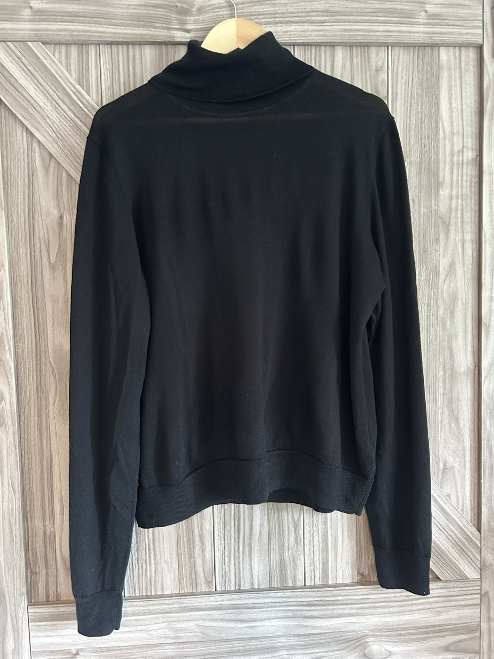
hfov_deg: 53.1
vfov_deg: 67.3
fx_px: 495
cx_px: 247
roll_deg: +1.8
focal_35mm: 26
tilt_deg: -4.7
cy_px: 330
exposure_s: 1/40
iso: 640
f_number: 1.5
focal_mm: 5.7
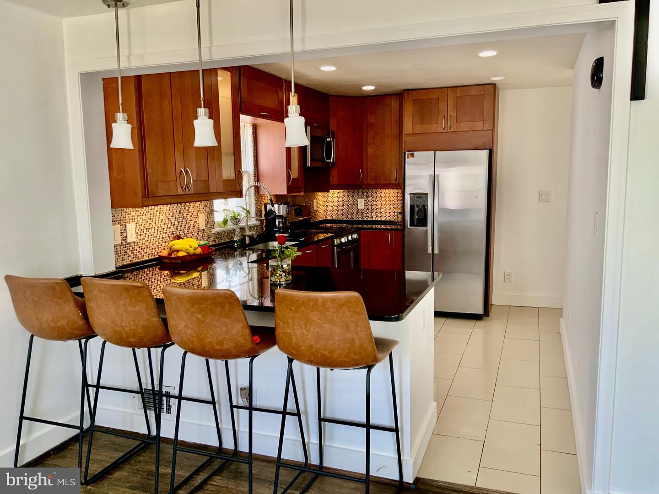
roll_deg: +1.0
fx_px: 552
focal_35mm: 29
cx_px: 330
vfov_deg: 48.2
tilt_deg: -8.4
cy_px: 247
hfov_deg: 61.7
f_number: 1.8
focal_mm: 3
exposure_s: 1/60
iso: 64
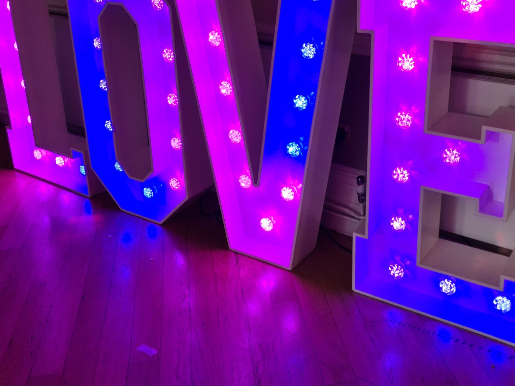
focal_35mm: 41
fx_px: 610
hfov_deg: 45.8
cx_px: 268
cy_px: 125
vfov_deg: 34.8
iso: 80
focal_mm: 7
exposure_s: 1/50
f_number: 1.8
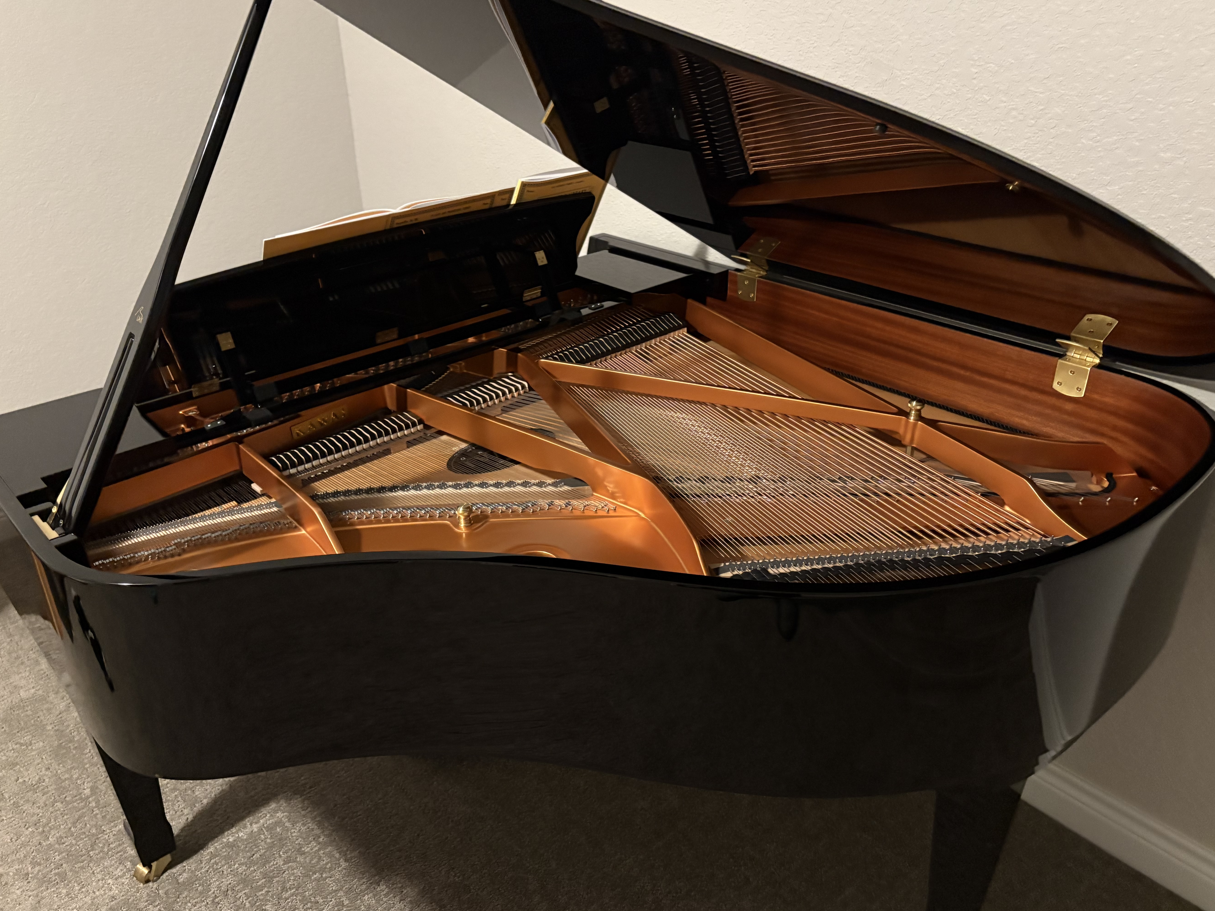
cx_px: 584
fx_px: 983
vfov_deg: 49.7
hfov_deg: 63.4
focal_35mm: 28
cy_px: 447
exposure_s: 1/30
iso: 800
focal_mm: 5.96
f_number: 1.6
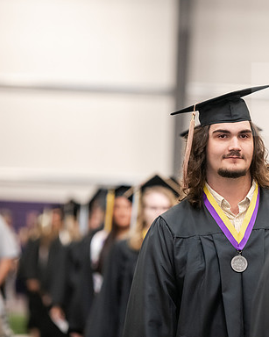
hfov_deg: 6.8
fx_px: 2260
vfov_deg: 8.5
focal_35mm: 227
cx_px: 225
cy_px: 169
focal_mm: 160
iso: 2500
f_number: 3.2
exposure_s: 1/200
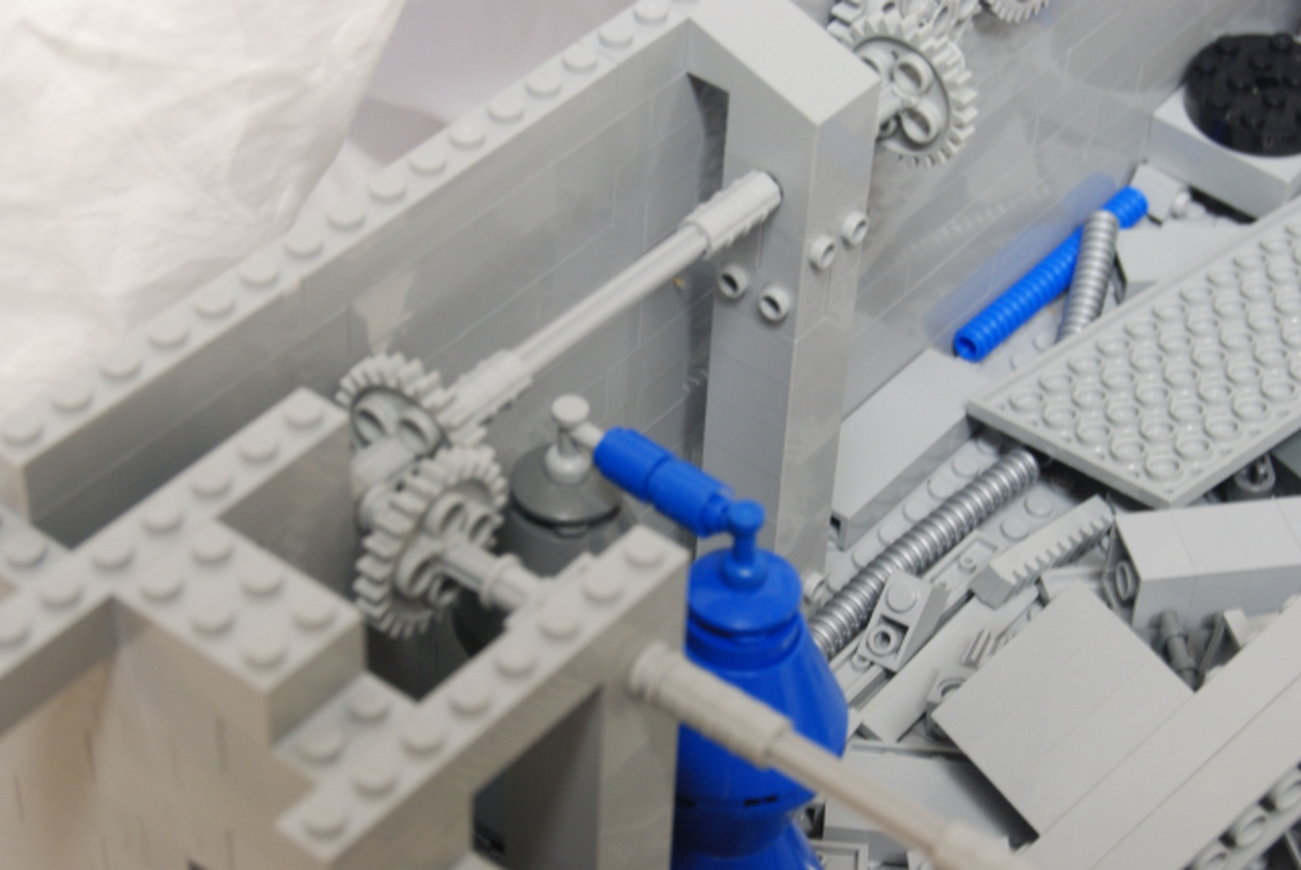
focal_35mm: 82
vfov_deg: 16.6
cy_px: 435
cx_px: 650
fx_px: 2984
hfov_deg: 24.6
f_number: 11
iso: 400
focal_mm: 55
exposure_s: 1/1.3
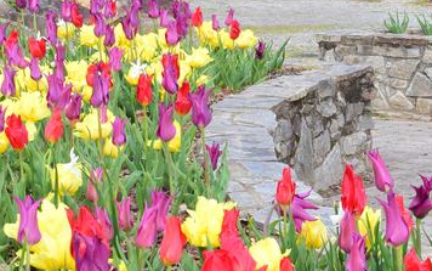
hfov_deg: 15.4
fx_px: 1537
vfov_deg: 10.1
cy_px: 92
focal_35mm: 130
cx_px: 511
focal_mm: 29
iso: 400
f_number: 13
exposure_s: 1/50
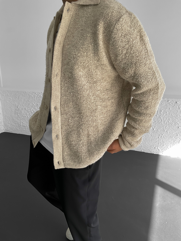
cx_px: 90
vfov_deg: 61.7
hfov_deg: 48.2
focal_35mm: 29
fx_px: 202
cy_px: 120
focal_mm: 3
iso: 16
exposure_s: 1/180
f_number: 1.8
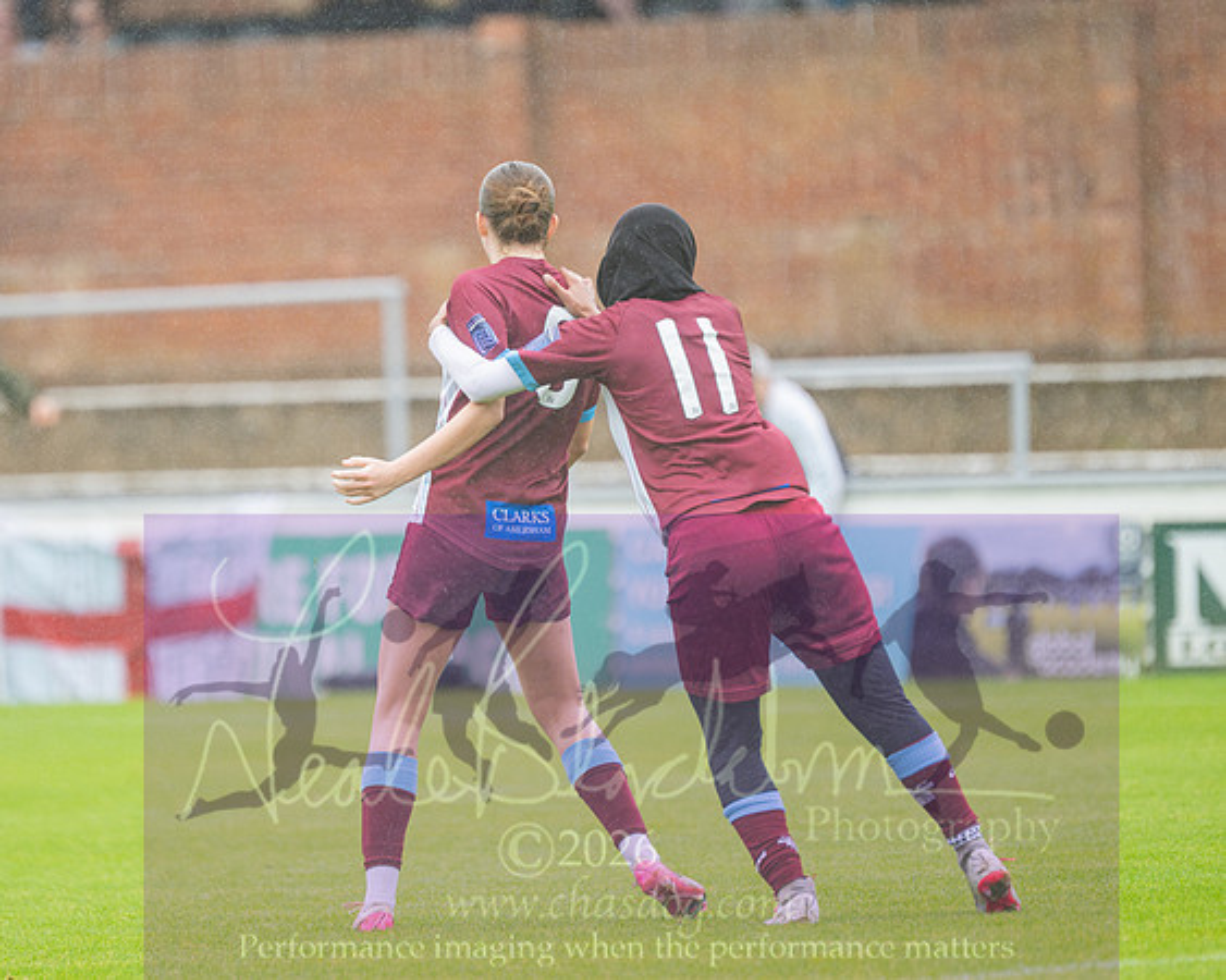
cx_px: 454
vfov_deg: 2.9
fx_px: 19297
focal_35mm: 532
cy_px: 466
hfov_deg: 3.6
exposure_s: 1/1600
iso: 500
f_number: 2.8
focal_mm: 300
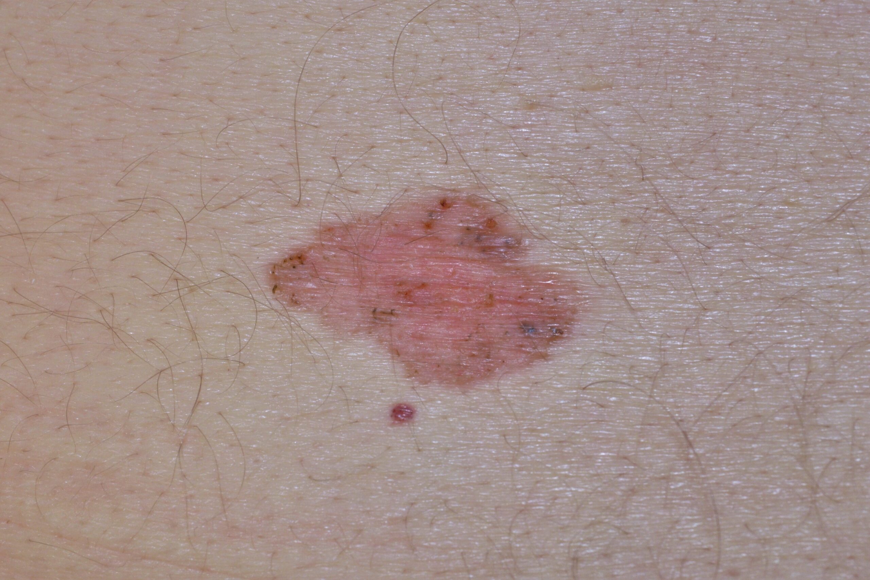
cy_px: 290
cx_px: 435
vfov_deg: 15.2
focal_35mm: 90
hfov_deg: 22.6
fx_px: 2175
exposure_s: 1/60
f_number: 11
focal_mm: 60
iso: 1600
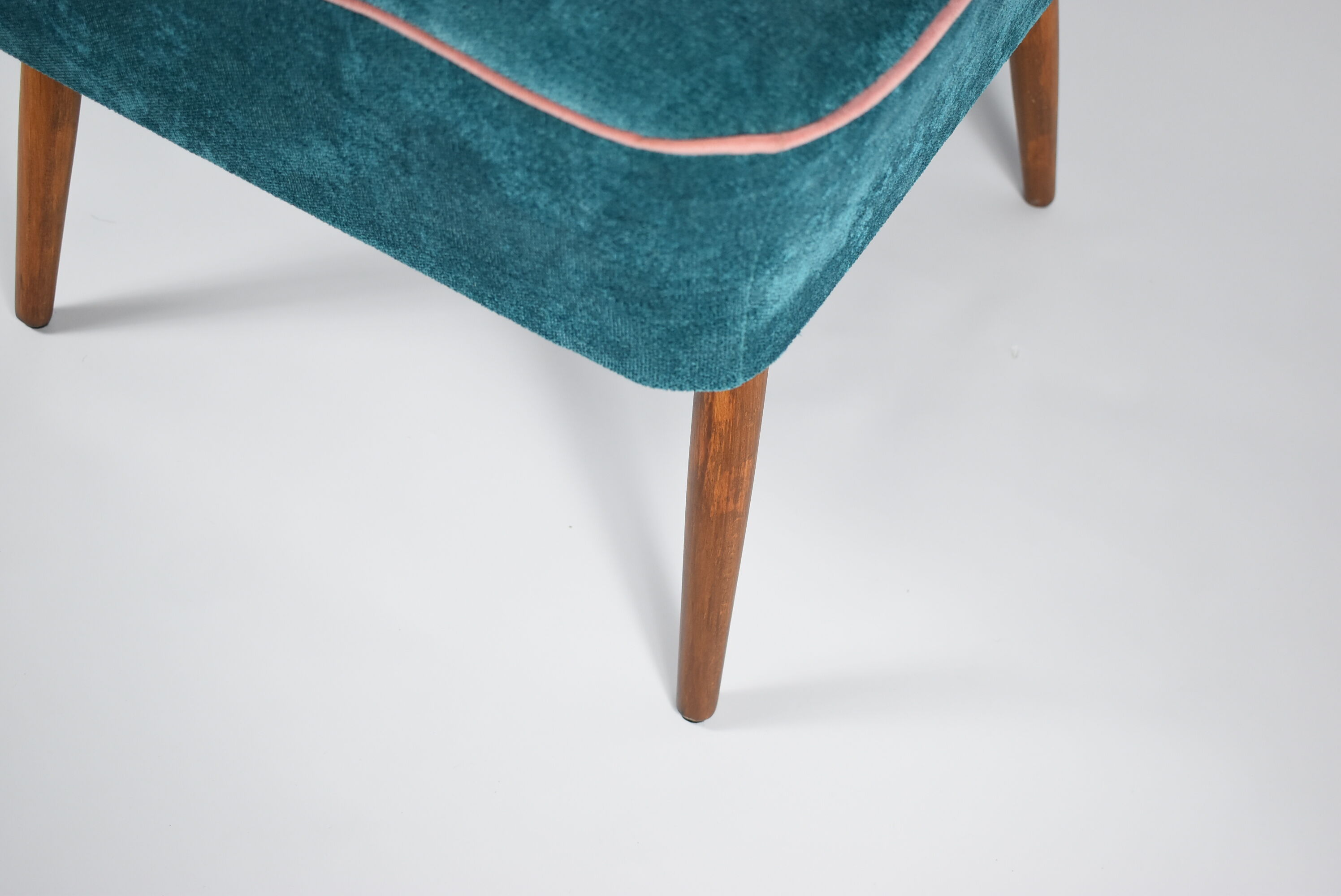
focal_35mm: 44
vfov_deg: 30.9
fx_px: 1622
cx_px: 670
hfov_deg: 44.9
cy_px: 448
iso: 800
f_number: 4.5
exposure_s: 1/125
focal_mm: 29
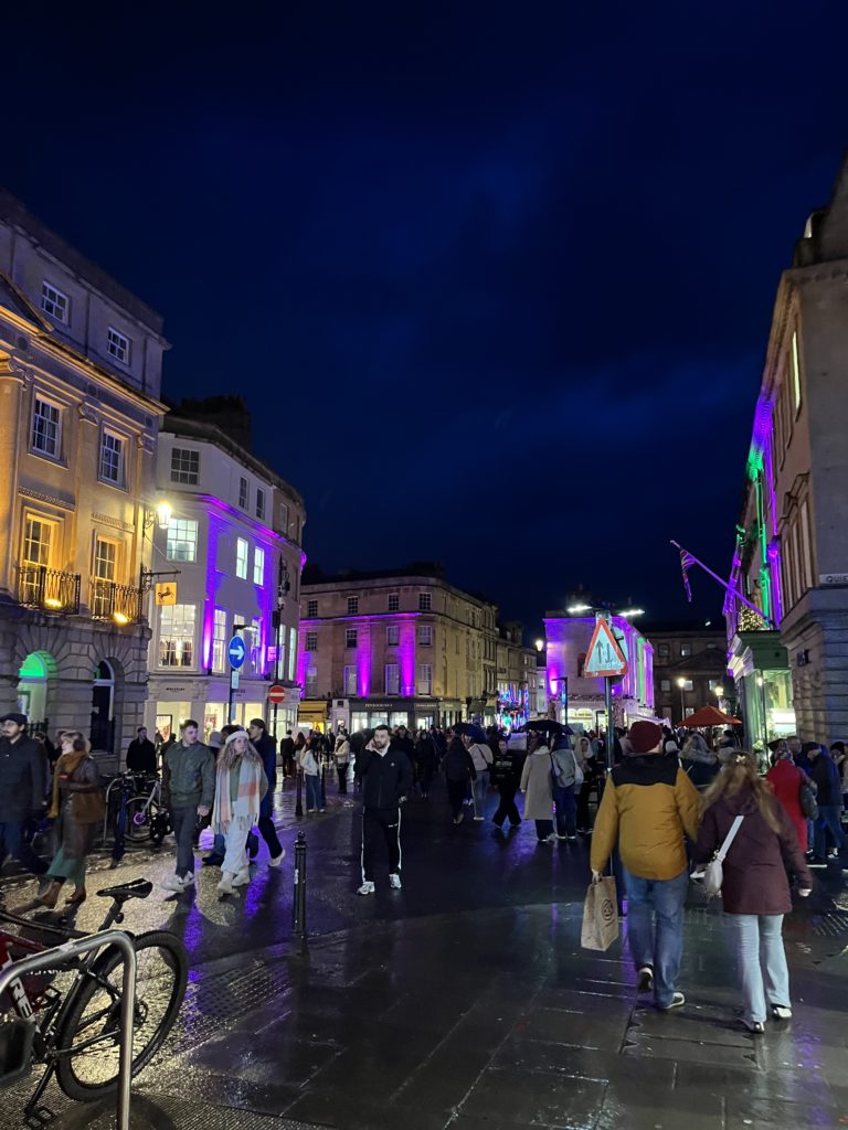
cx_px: 424
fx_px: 849
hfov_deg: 53.1
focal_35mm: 26
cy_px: 565
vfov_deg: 67.3
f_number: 1.6
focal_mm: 5.1
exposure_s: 1/25
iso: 500
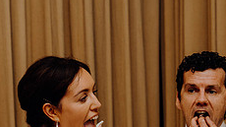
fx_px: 886
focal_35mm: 148
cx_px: 148
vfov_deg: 8.1
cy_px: 170
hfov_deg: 14.5
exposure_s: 1/200
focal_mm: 56
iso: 1250
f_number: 2.8
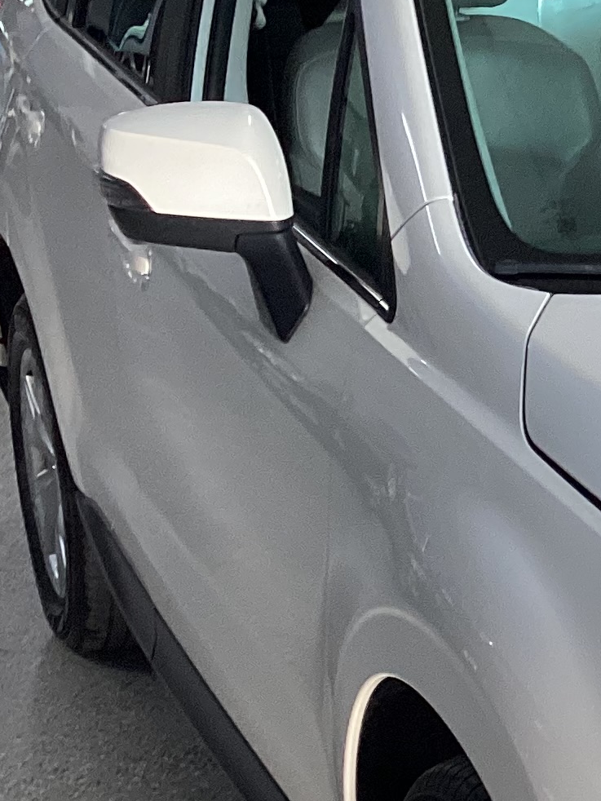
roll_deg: -0.2
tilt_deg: -20.8
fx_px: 2383
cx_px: 1018
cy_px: 564
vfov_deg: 19.0
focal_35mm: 103
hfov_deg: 13.2
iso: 100
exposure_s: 1/120
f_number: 2.4
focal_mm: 3.3
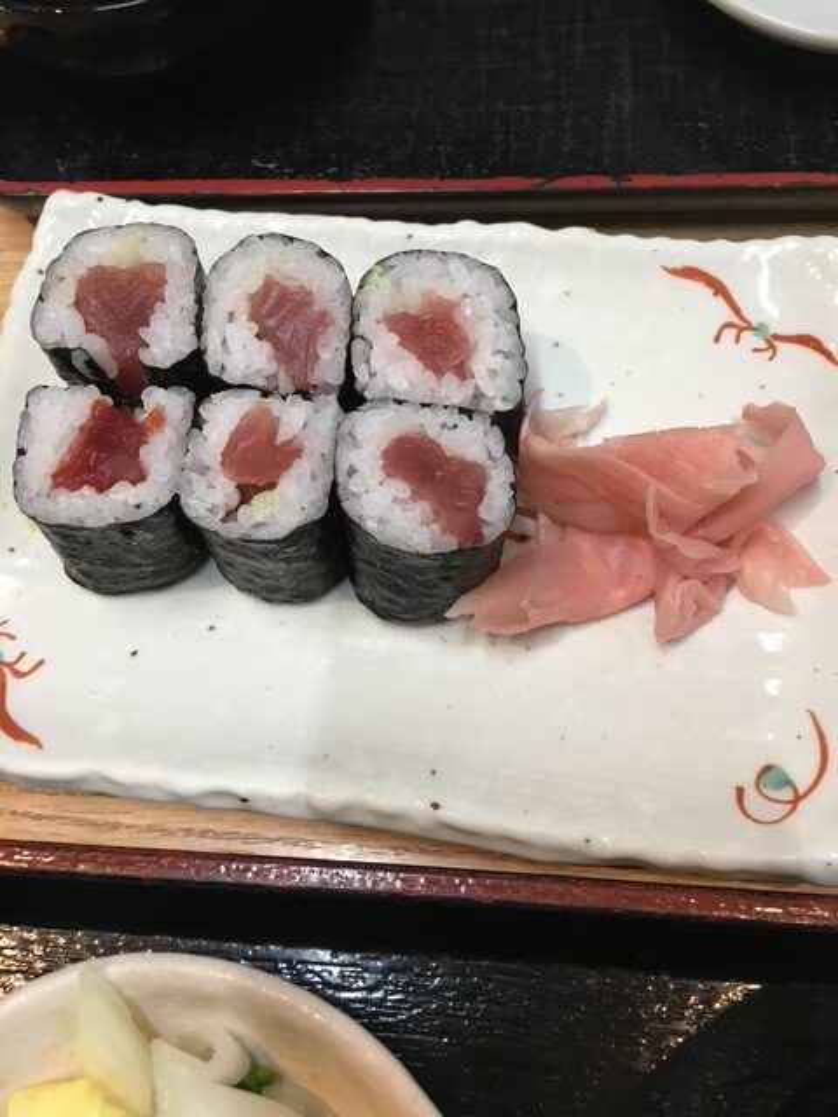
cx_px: 419
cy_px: 558
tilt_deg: -66.3
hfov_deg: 48.2
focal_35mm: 29
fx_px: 936
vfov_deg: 61.7
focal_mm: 4.15
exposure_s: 1/30
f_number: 2.2
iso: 80
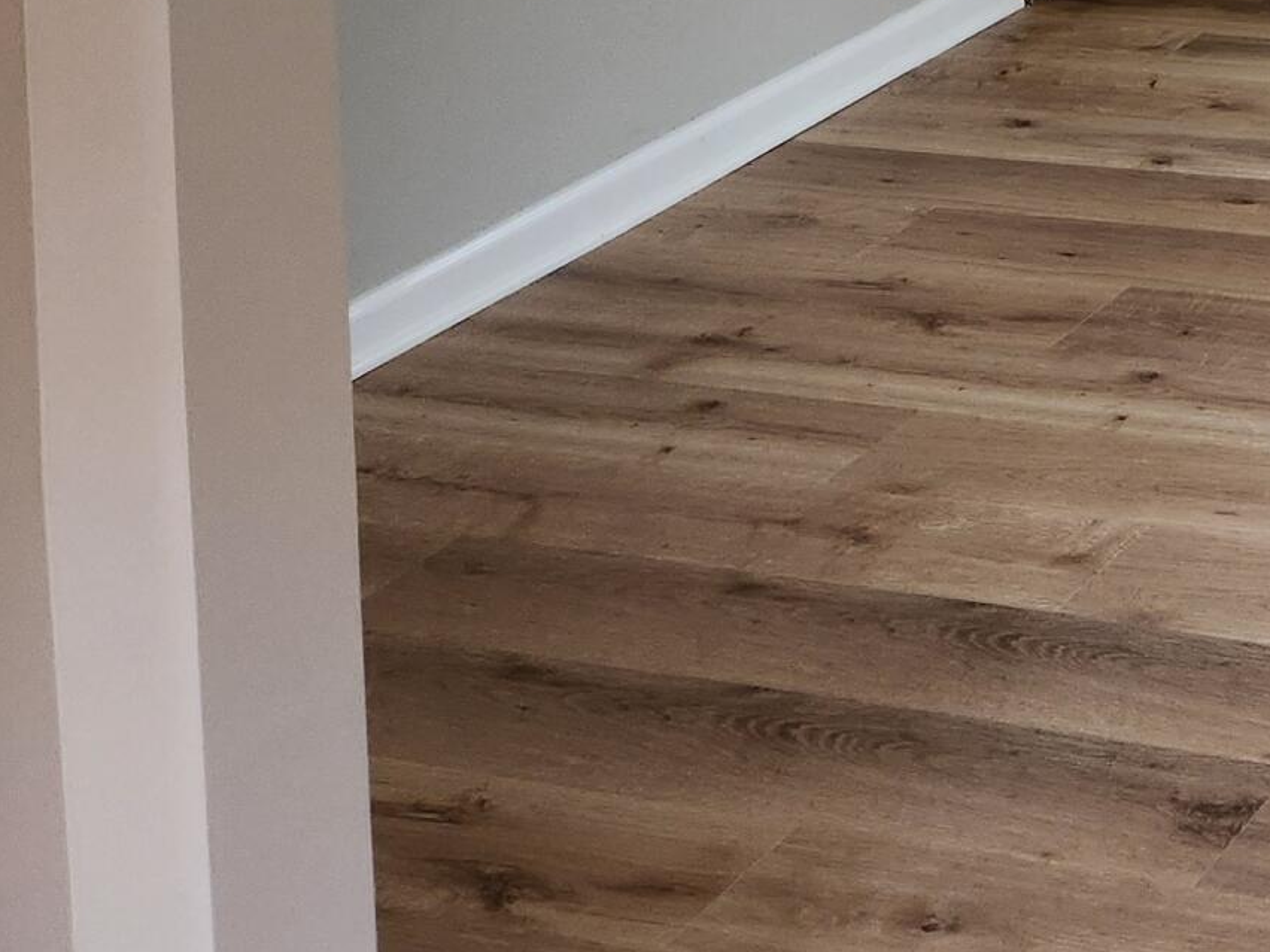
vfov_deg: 16.0
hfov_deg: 21.1
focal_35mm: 81
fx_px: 2972
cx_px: 1802
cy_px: -635
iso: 160
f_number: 1.8
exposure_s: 1/120
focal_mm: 5.4
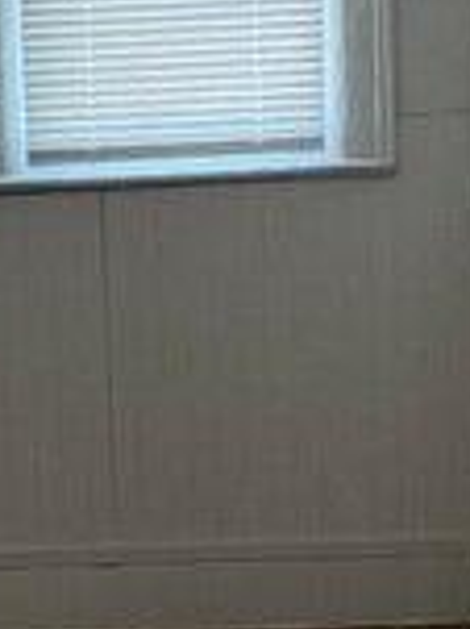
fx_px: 3571
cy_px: 775
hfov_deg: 7.5
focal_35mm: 197
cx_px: -104
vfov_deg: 9.9
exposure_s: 1/60
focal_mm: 3
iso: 100
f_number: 1.8
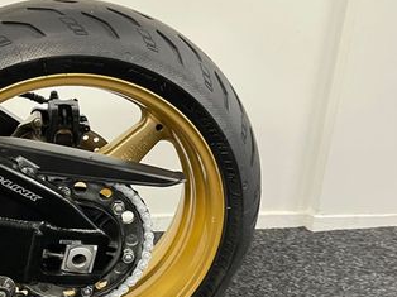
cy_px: 195
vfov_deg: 27.3
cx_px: 81
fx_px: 607
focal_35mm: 53
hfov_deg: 35.1
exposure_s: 1/50
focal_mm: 5.1
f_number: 1.6
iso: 250
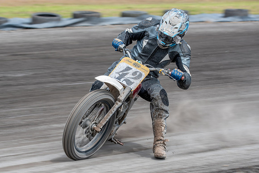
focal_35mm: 238
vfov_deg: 5.8
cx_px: 94
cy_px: 105
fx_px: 1715
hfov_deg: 8.6
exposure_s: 1/250
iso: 200
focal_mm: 185
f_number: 7.1
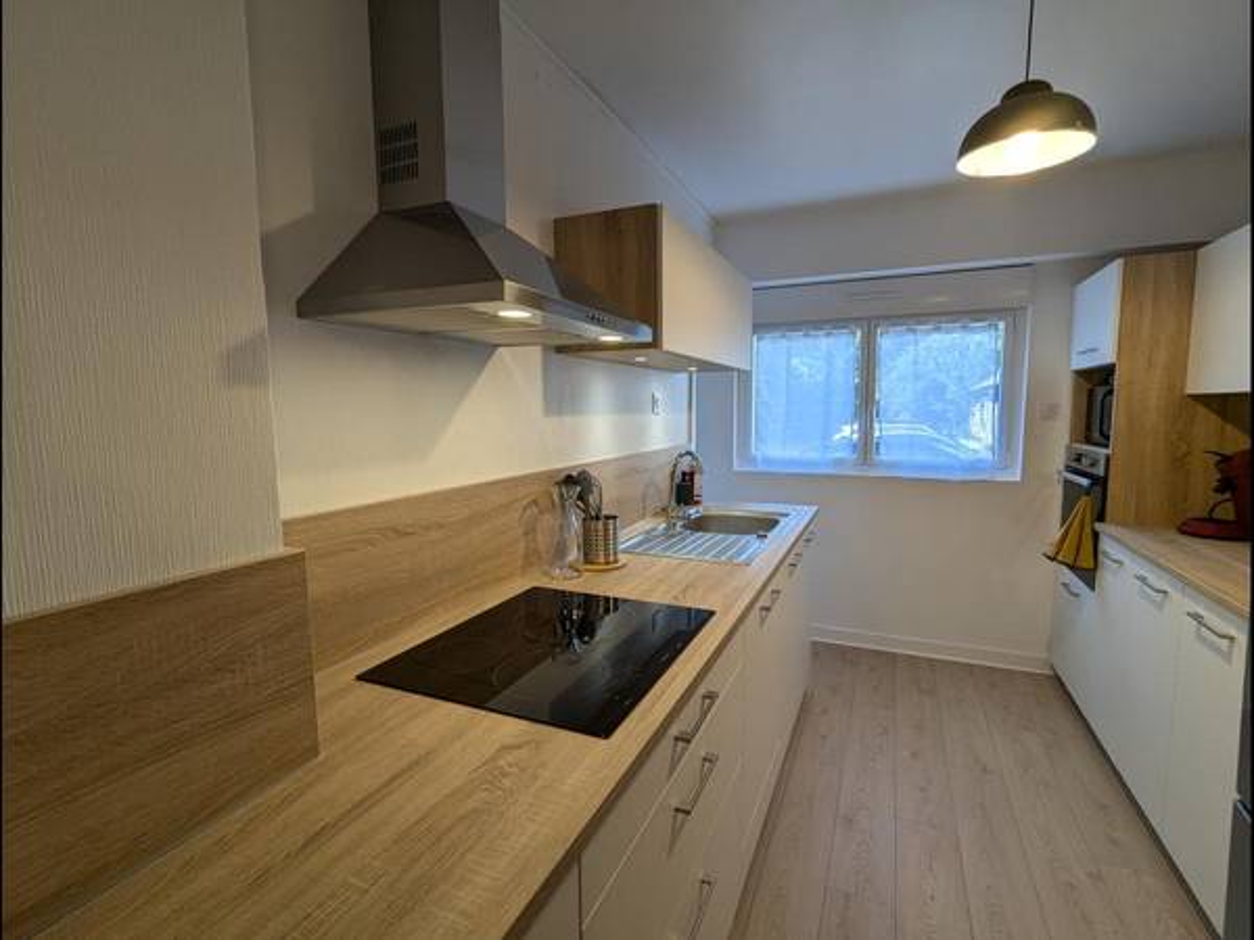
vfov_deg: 78.1
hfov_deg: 94.5
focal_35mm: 16
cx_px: 627
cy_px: 470
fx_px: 580
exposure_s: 1/101
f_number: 2.2
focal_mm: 2.35
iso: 57
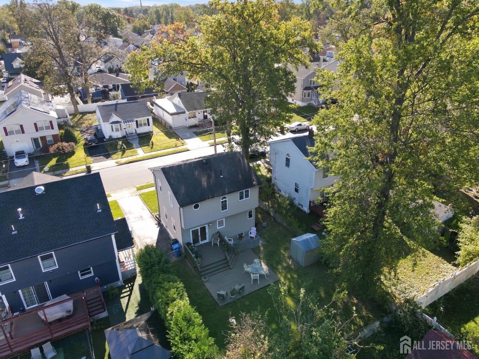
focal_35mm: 24
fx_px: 332
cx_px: 240
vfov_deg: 56.8
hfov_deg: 71.6
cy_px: 180
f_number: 2.8
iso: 100
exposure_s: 1/100
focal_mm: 4.5
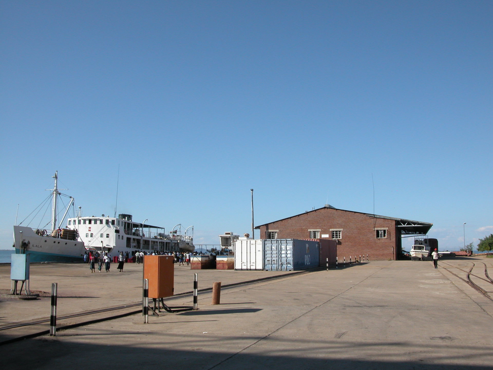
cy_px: 185
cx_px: 246
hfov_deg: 52.6
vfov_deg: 40.7
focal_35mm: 35
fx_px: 498
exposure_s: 1/389
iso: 100
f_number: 6.3
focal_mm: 8.9
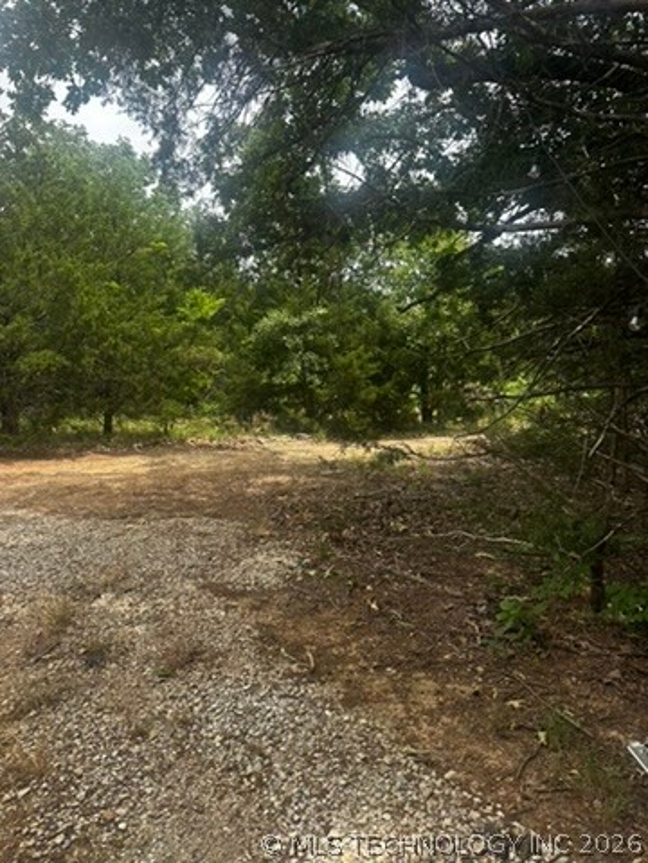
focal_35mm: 24
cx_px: 324
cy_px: 432
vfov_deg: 71.6
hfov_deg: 56.8
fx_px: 599
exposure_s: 1/1304
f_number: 1.78
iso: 80
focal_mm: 6.86
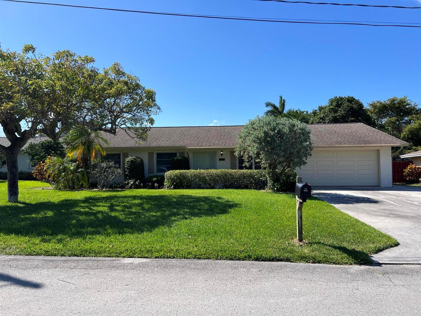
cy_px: 158
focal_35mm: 26
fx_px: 316
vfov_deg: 53.1
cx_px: 210
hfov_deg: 67.3
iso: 50
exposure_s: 1/3257
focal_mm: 5.7
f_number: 1.5
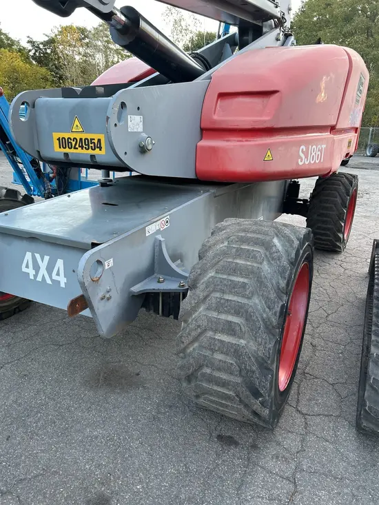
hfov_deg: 53.1
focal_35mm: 26
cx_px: 190
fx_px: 379
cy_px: 252
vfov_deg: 67.3
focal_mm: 5.7
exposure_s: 1/88
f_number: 1.5
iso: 125
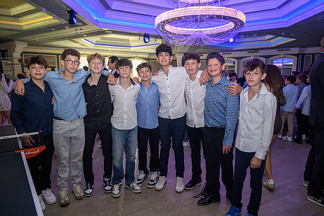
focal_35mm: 24
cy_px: 108
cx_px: 162
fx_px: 216
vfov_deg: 53.2
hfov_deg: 73.7
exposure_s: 1/160
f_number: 2.8
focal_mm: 24
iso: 1600
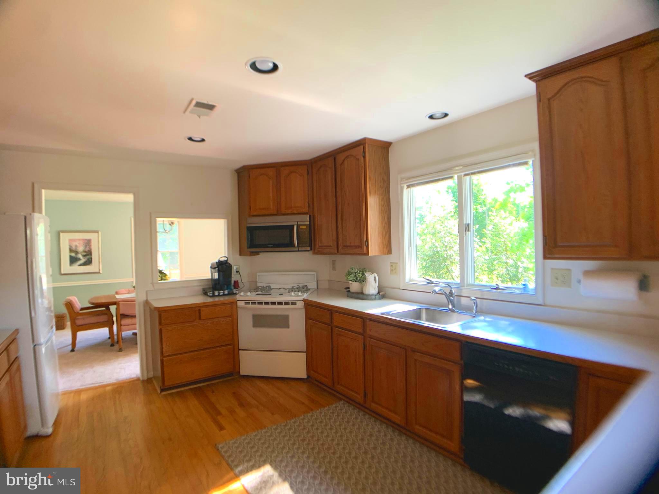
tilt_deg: -0.8
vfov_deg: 53.1
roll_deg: +2.1
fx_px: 495
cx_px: 330
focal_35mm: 26
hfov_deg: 67.3
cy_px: 247
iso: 80
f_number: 1.8
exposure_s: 1/60
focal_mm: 4.25
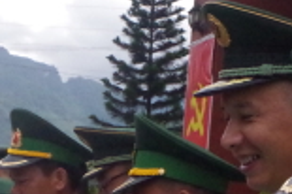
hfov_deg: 14.6
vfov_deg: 9.5
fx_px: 1118
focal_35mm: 138
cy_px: 330
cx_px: -13
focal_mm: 26.25
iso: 6400
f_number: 11
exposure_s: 1/3200
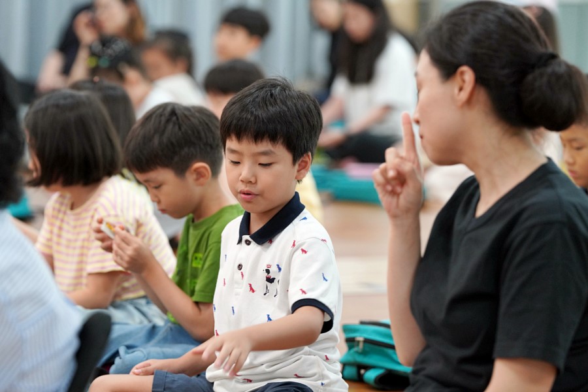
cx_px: 294
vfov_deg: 8.9
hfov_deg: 13.2
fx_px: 2531
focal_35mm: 155
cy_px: 196
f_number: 4
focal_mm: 155
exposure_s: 1/160
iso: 2500
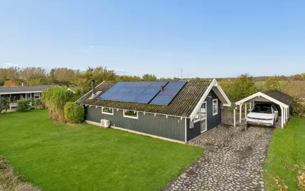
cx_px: 153
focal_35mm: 24
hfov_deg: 75.9
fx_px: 196
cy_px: 89
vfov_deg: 52.0
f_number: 8
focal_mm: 15
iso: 400
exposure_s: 1/400
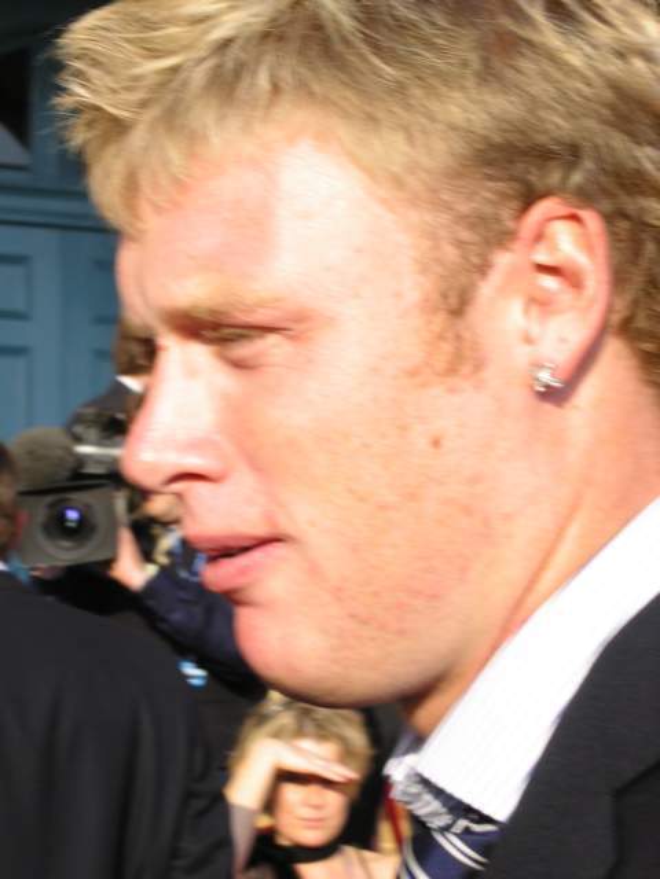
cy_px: 440
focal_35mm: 114
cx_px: 330
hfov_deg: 13.0
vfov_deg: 17.3
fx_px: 2898
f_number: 6.7
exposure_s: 1/125
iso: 100
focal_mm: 23.4
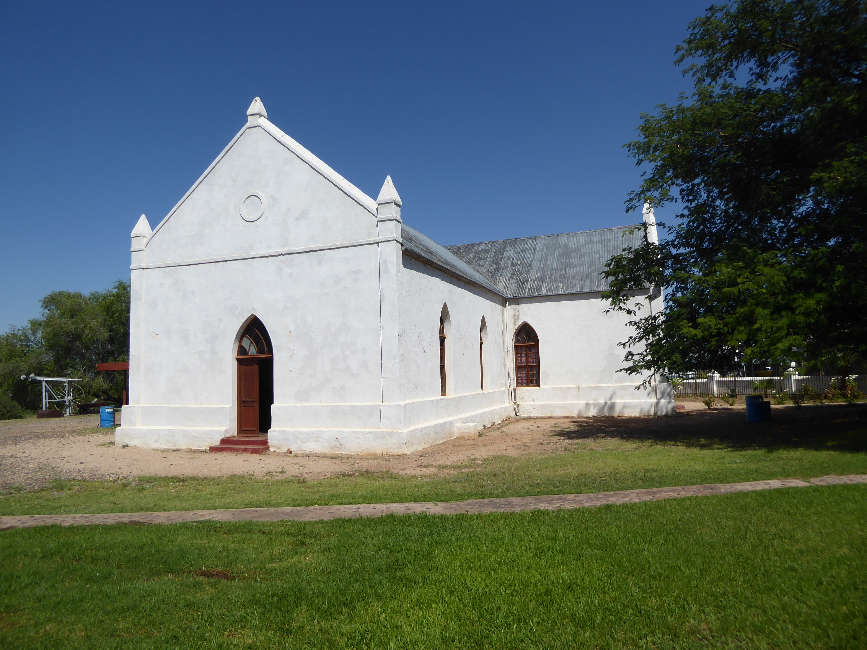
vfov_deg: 54.9
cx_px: 434
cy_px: 325
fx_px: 626
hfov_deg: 69.4
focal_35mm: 25
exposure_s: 1/1600
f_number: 3.3
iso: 80
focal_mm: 4.3
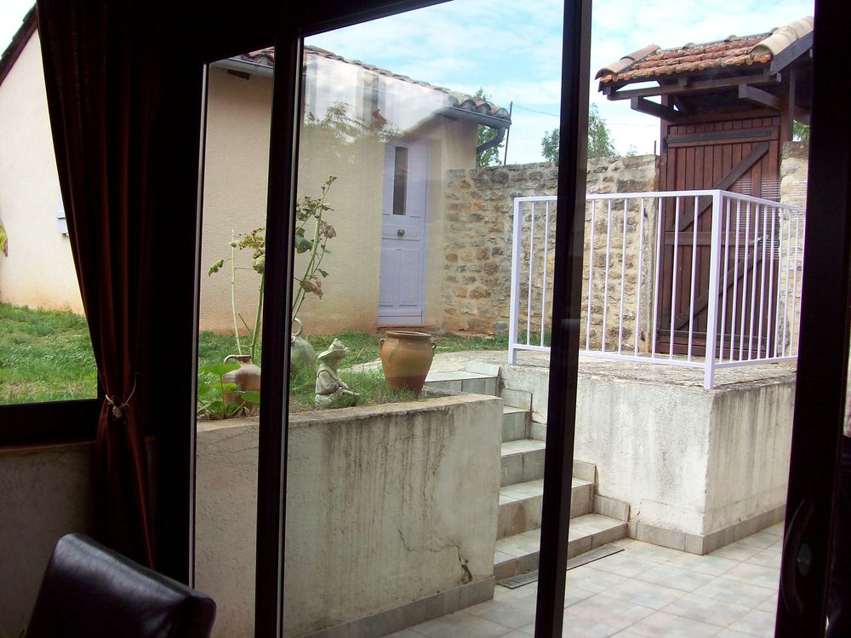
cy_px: 319
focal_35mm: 36
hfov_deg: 51.4
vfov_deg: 39.6
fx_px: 885
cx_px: 426
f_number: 2.7
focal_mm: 6
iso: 80
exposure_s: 1/355
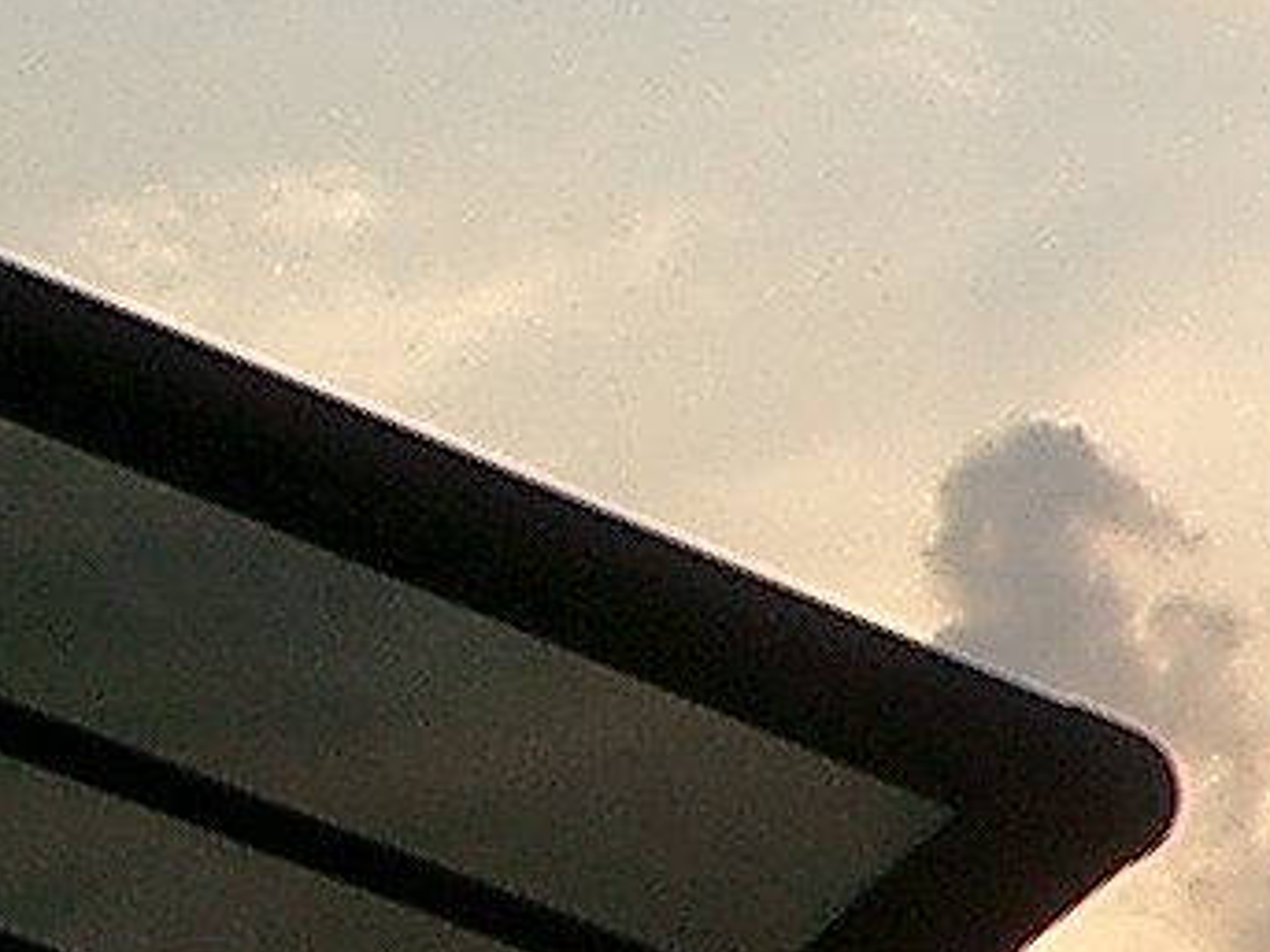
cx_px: 3751
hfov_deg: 8.1
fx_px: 7665
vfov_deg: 7.1
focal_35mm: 209
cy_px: 874
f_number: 4.3
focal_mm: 5.8
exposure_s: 1/400
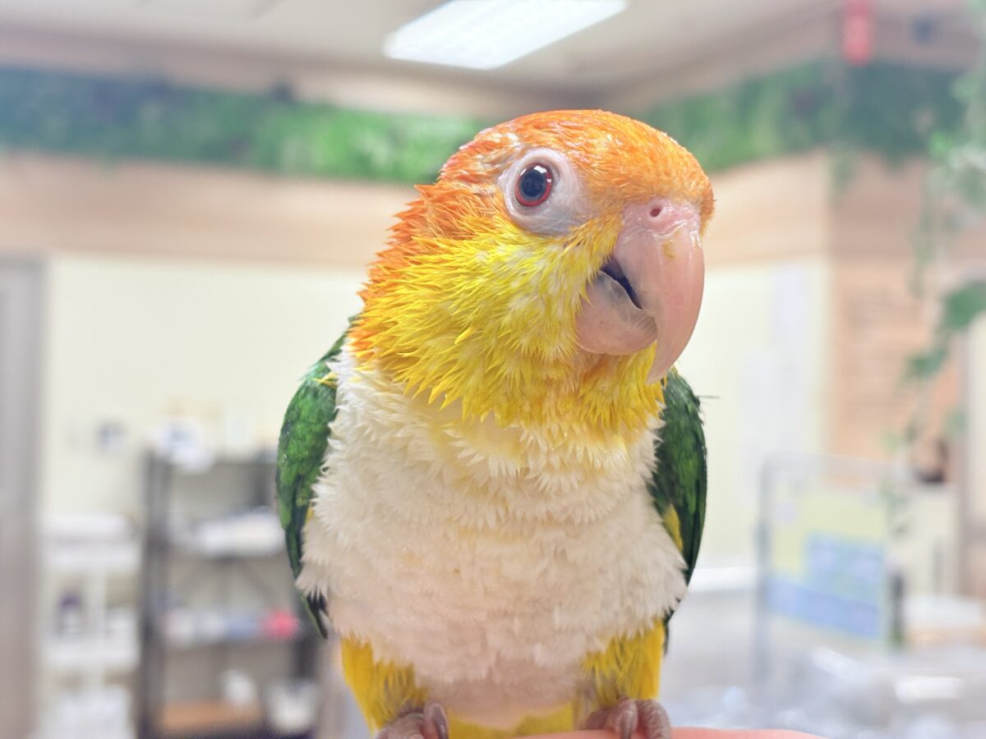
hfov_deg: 36.8
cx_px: 493
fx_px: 1481
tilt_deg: +2.4
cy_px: 370
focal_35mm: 52
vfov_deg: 28.0
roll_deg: -1.2
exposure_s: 1/109
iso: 50
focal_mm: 5.96
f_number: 1.6
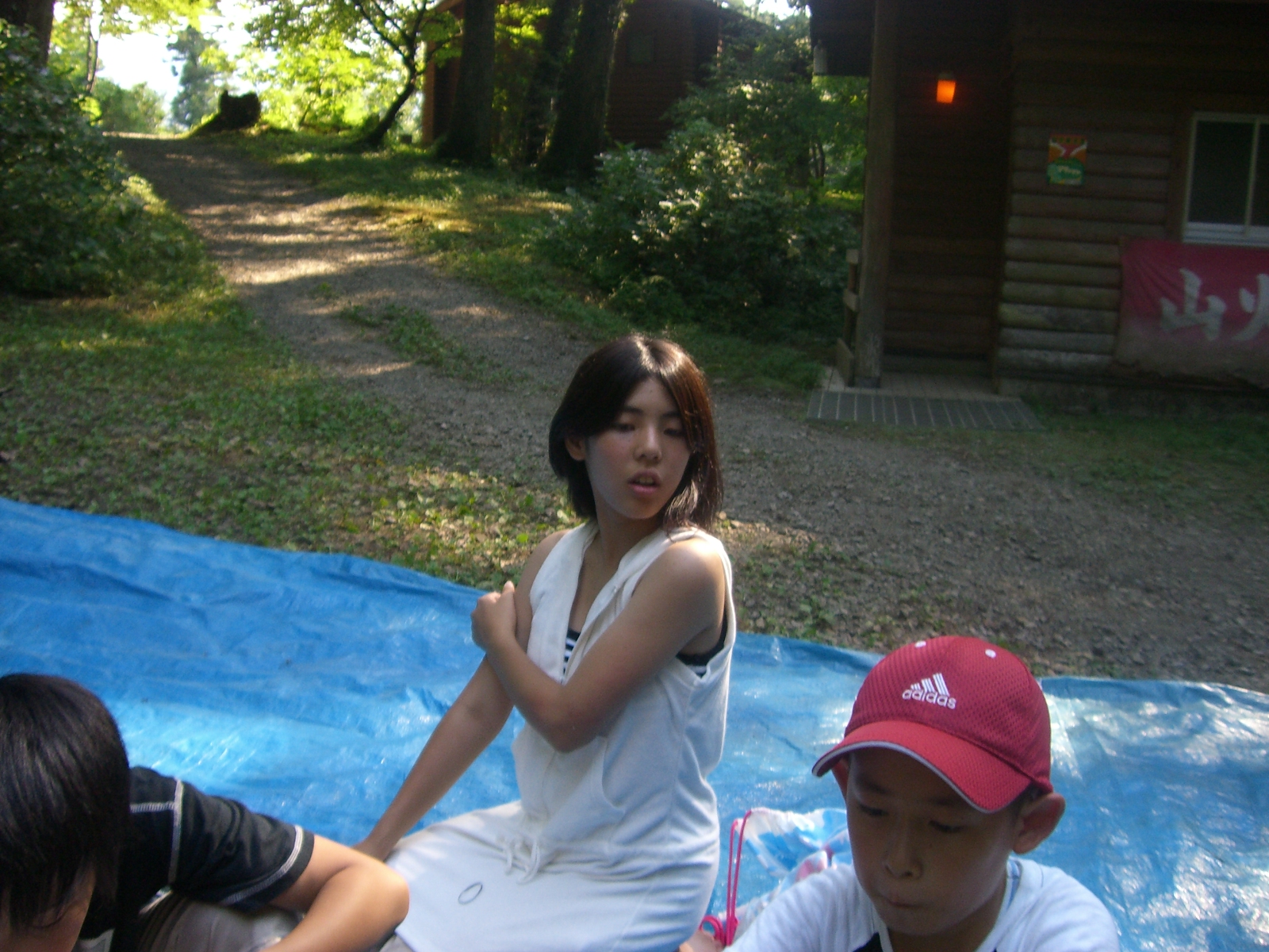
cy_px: 476
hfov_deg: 49.0
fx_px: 1393
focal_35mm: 38
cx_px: 634
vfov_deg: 37.7
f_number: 2.7
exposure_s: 1/200
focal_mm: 6.2
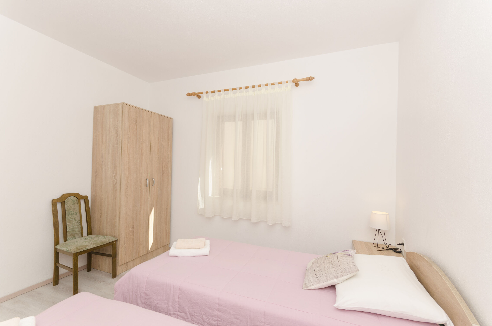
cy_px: 163
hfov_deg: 100.5
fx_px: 205
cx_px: 246
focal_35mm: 15
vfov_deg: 77.1
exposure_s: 1/200
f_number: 8
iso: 250
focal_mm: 10
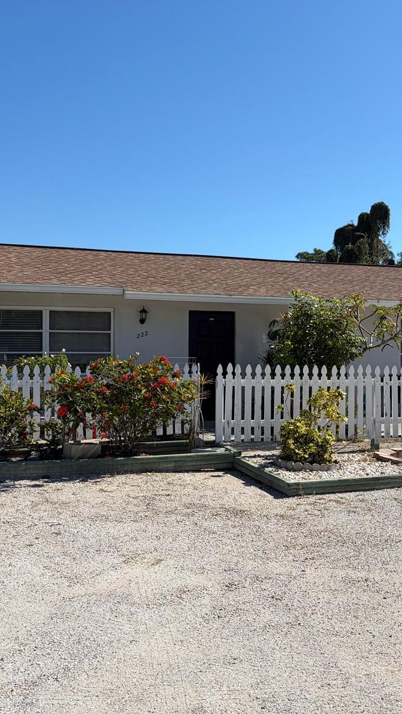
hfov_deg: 31.0
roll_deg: -0.7
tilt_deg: +1.9
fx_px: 720
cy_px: 356
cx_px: 265
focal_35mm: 38
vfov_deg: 52.8
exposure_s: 1/4608
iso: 50
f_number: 1.6
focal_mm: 5.96
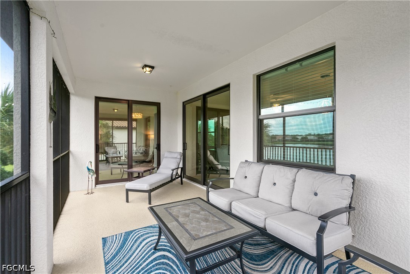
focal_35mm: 16
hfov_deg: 96.7
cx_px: 205
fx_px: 182
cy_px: 137
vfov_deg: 73.7
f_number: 8
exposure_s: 1/100
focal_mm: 16
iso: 400
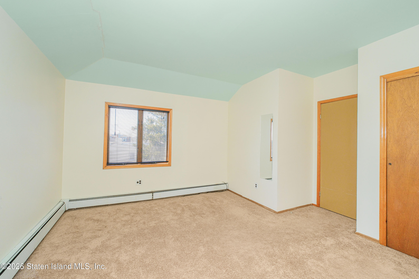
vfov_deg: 77.3
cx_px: 210
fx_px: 175
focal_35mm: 15
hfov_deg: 100.4
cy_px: 140
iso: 1000
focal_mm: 10
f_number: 7.1
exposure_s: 1/80
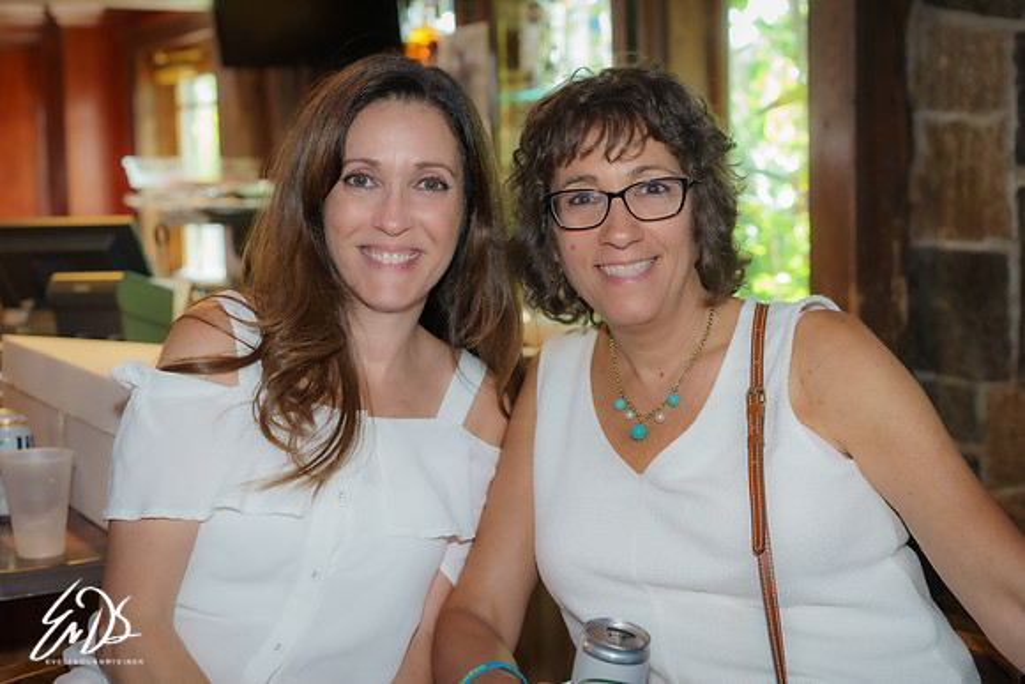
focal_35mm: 55
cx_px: 512
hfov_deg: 36.2
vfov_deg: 24.6
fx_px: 1566
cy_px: 342
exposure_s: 1/60
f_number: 4
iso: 2000
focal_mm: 55
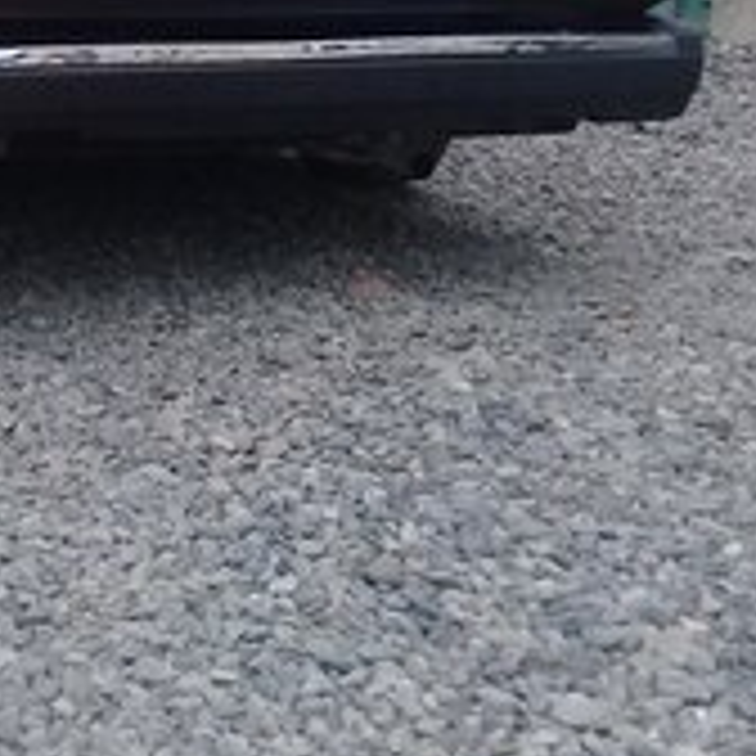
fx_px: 2001
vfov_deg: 20.4
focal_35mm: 81
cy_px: -86
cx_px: 36
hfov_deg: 20.8
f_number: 2.2
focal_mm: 3.3
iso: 50
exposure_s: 1/140
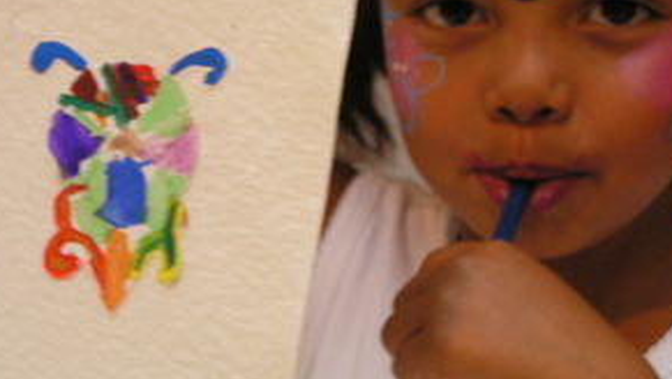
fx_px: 2924
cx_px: 335
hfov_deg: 13.1
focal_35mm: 164
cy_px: 110
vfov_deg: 7.4
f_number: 3.2
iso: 200
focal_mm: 20.8
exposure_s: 1/25
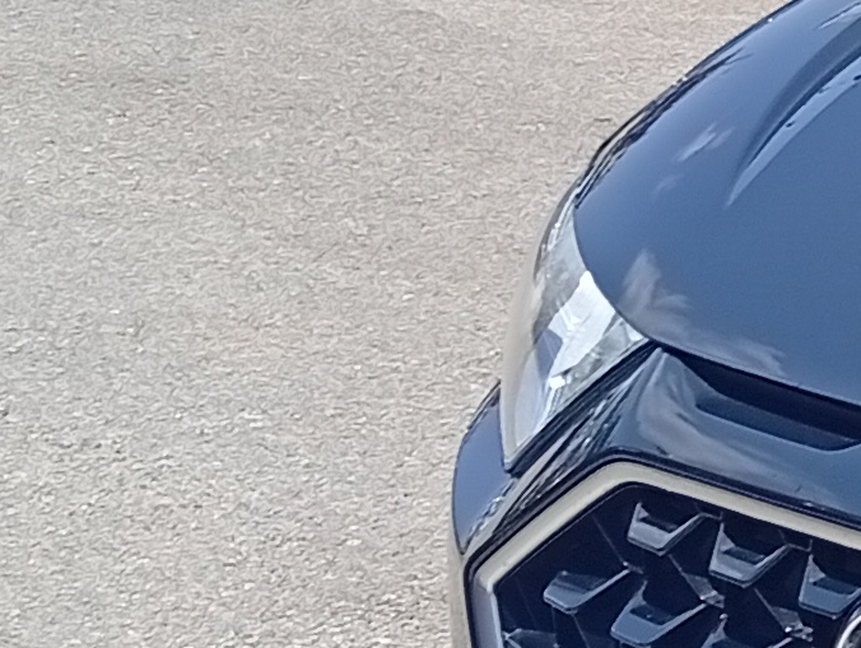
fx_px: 4060
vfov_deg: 9.1
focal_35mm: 163
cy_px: 200
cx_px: 2238
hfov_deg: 10.1
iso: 50
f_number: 1.8
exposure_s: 1/531
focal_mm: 3.98
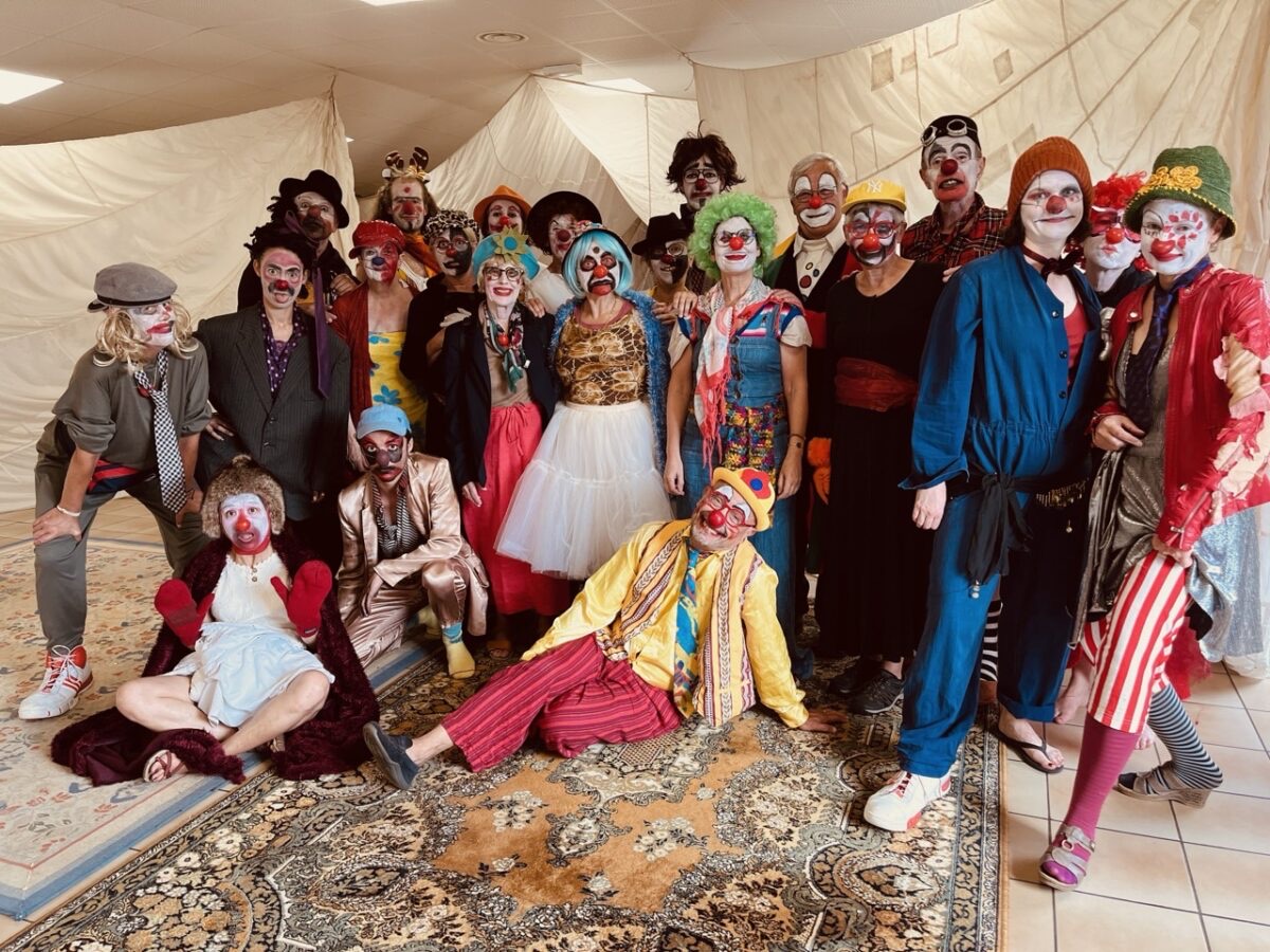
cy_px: 476
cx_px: 635
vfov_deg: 53.1
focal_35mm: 26
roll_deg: +2.0
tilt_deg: -13.7
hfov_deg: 67.3
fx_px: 954
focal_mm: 5.1
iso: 125
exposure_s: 1/100
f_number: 1.6
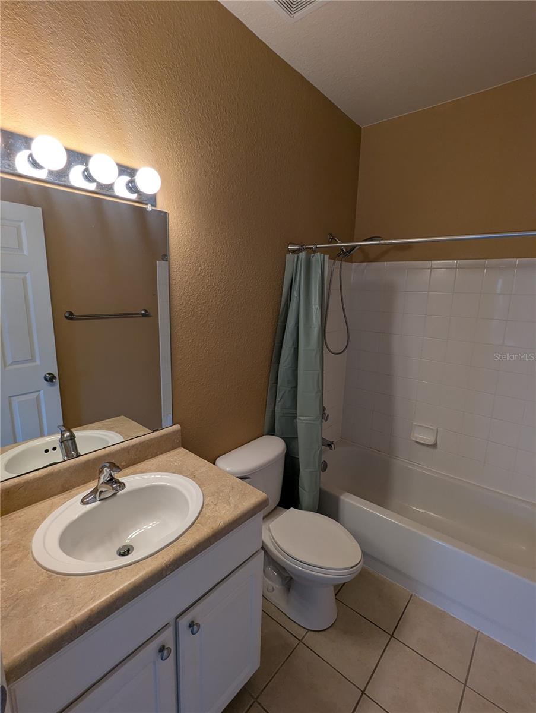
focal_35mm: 16
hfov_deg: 78.2
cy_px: 356
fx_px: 330
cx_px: 268
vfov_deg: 94.4
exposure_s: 1/60
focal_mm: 2.35
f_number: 2.2
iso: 71
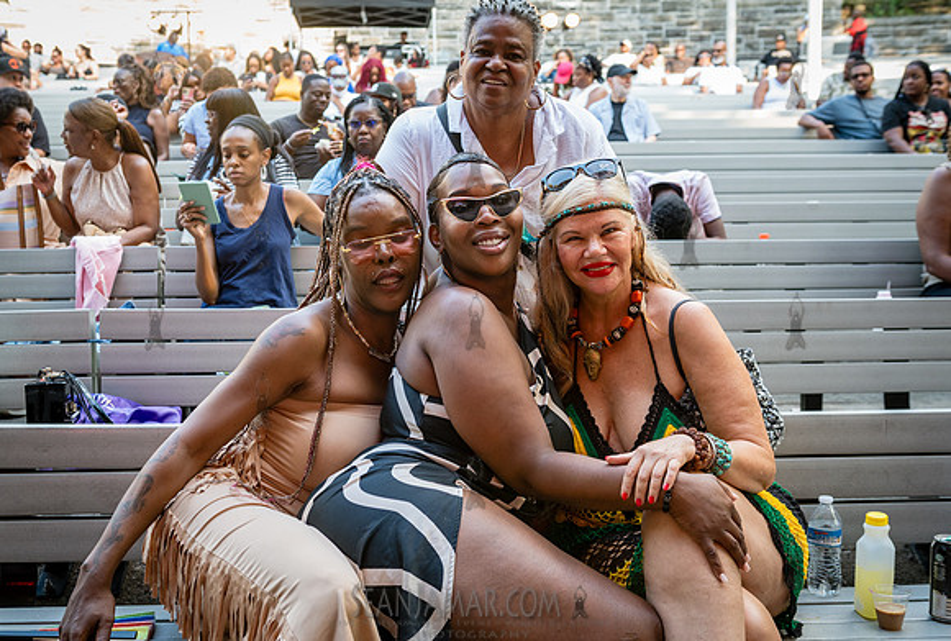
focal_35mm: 41
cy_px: 353
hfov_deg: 47.5
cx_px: 441
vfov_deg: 33.0
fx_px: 1081
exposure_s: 1/200
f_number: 4.5
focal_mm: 36
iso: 1000
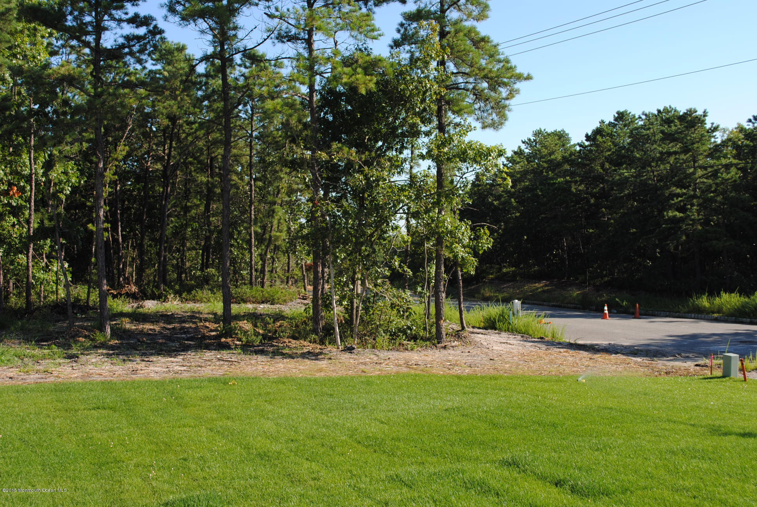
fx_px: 821
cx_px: 378
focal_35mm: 39
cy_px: 254
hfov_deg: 49.5
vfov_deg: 34.3
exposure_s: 1/200
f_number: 6.3
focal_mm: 26
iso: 100
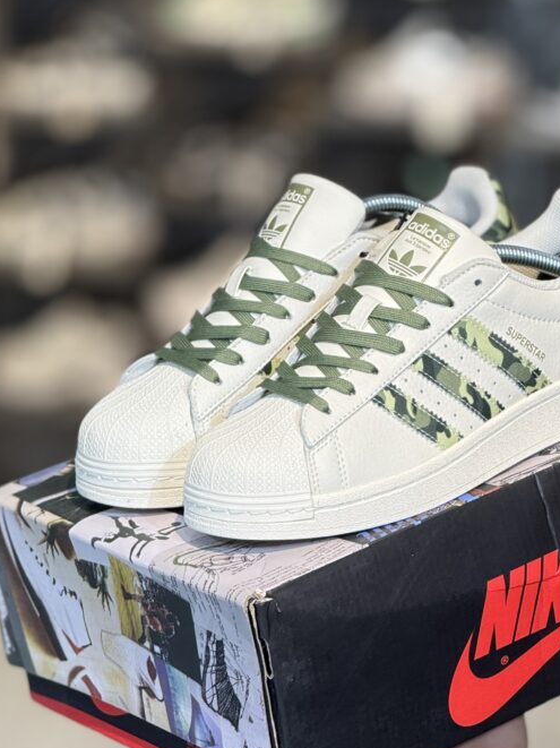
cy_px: 448
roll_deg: -2.5
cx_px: 391
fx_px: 4016
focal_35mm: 186
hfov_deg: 8.0
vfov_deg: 10.6
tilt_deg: -10.1
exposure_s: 1/100
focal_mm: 15.66
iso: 160
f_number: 2.8
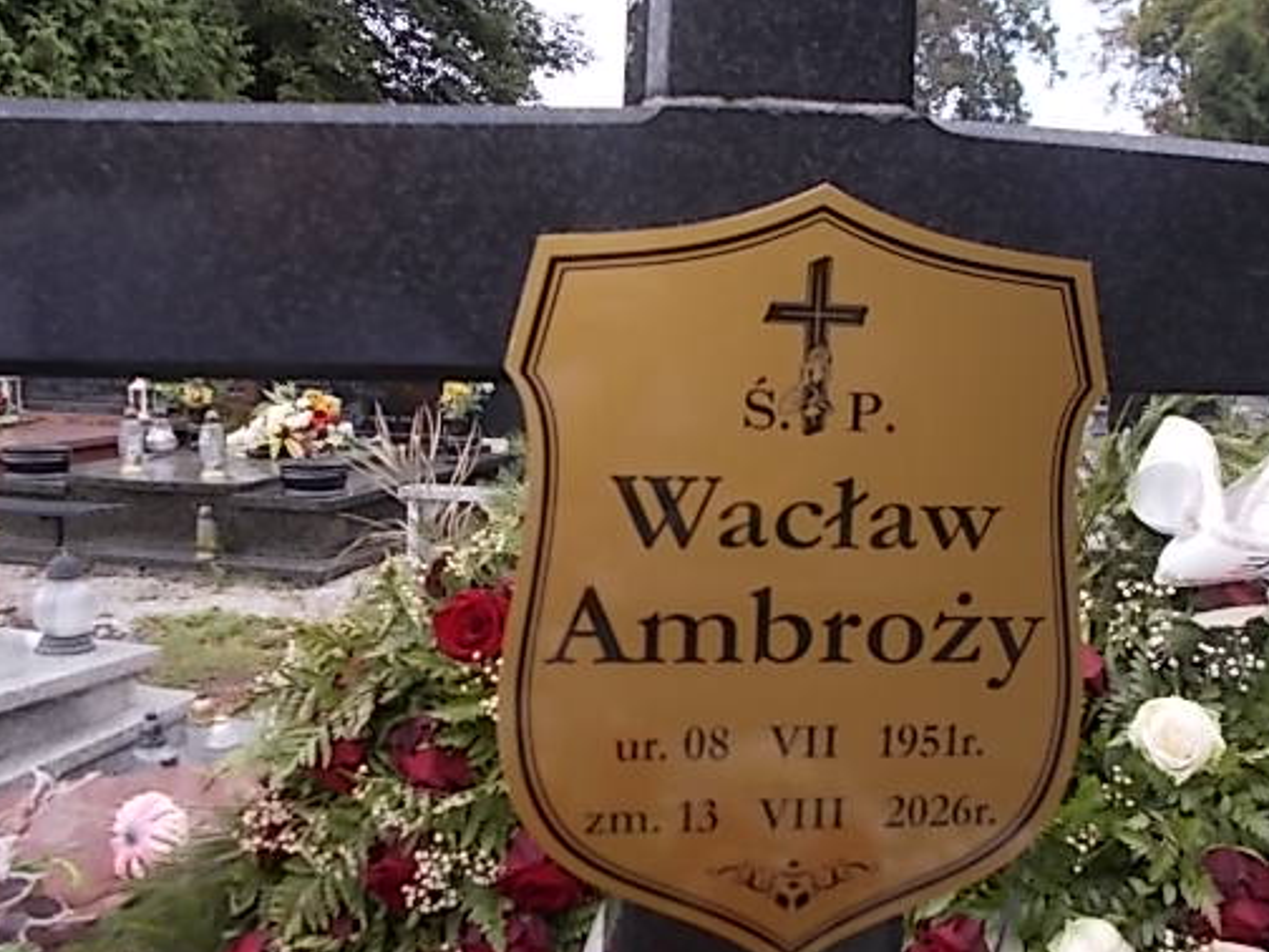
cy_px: 476
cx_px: 697
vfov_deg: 42.9
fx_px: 1210
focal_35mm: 33
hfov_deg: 55.3
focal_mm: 4.6
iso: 80
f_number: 3.2
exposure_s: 1/125
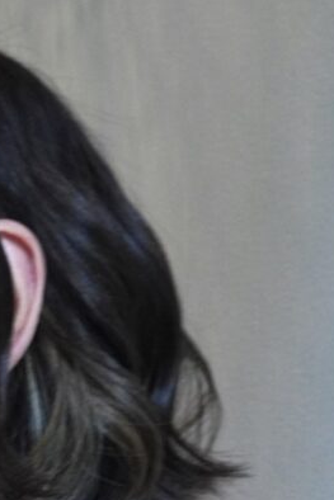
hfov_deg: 12.5
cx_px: -136
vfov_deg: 19.1
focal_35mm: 105
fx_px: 1460
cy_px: 464
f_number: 7.1
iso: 1000
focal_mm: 24
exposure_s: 1/80
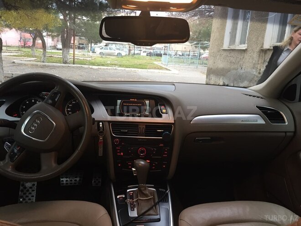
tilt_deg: -12.2
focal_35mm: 29
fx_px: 252
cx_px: 150
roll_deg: -3.5
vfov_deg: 48.2
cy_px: 113
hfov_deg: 61.7
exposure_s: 1/33
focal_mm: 4.15
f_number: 2.2
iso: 125
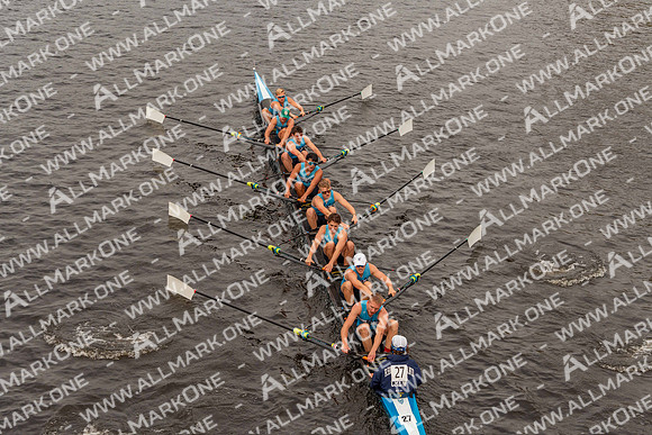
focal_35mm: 70
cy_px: 218
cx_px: 326
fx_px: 1268
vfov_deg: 19.5
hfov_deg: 28.8
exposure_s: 1/2500
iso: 500
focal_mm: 70
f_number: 5
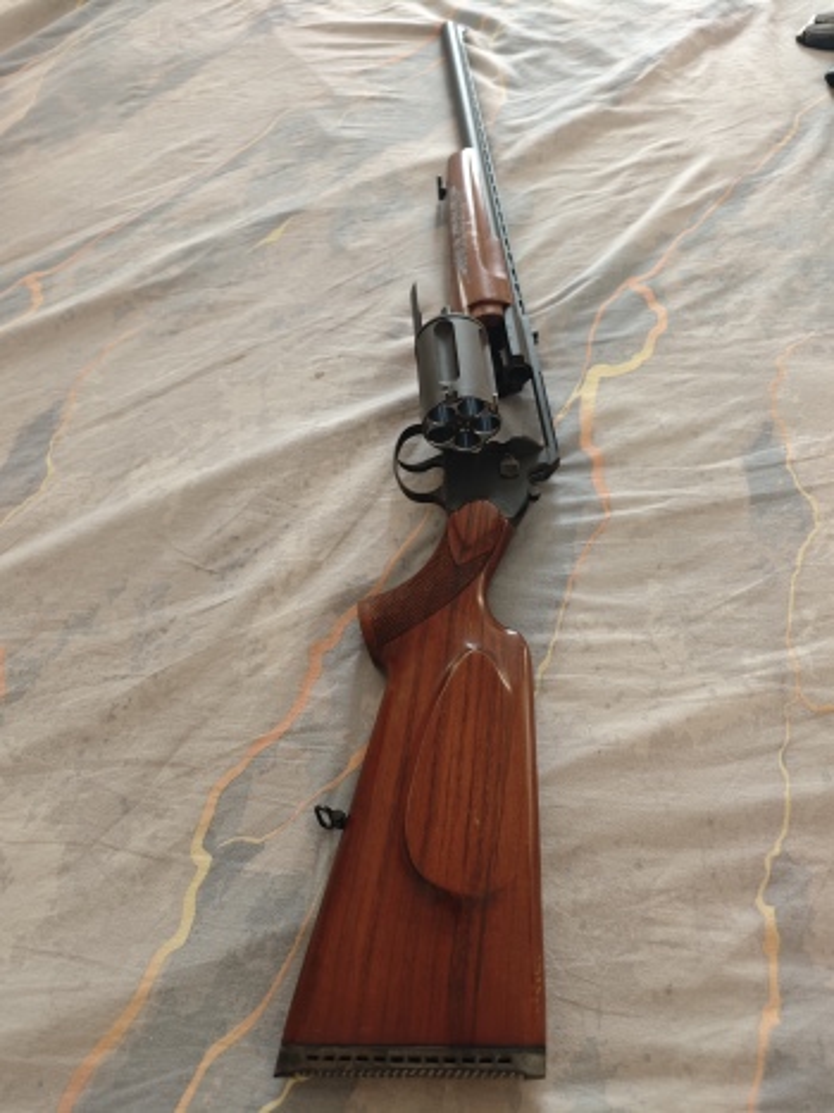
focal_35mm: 23
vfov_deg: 73.9
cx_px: 417
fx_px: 739
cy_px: 556
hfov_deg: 58.9
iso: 400
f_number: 2
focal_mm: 8.72
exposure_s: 1/80.4
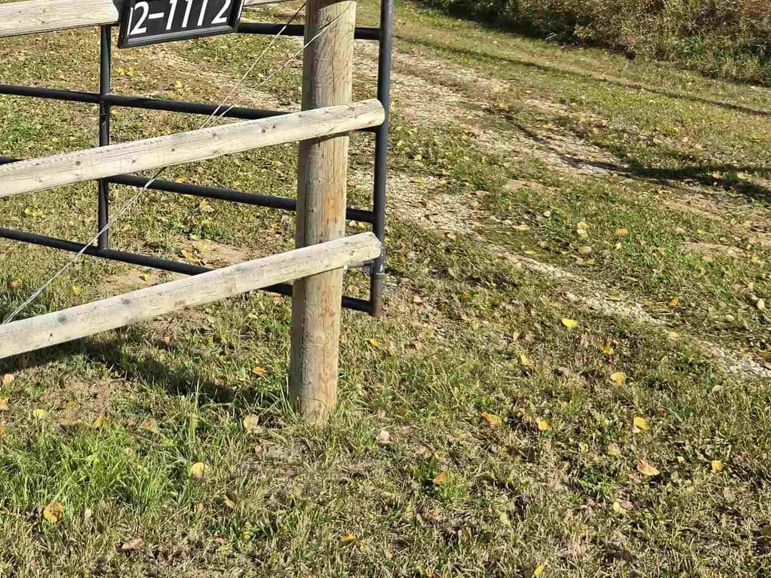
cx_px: 188
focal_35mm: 51
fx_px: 1136
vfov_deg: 28.0
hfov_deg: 36.6
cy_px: 114
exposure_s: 1/2797
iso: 80
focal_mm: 5.4
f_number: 1.8
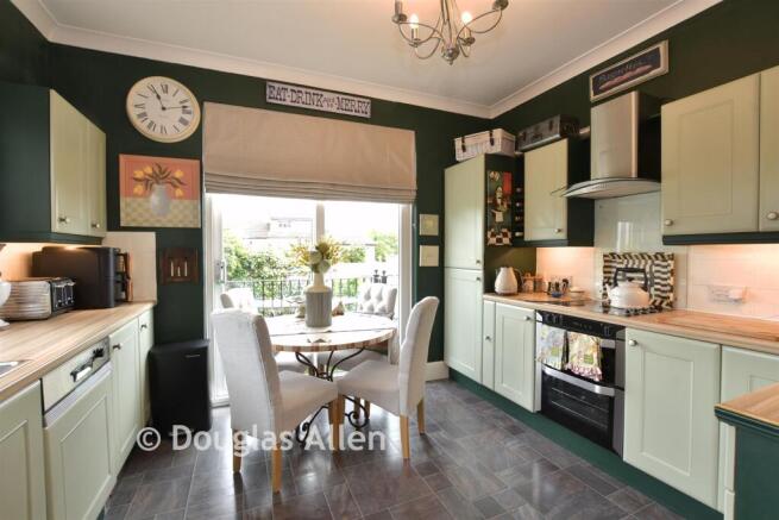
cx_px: 390
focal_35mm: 15
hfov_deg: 100.4
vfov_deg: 77.4
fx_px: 325
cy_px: 260
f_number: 8
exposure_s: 1/4
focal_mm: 10
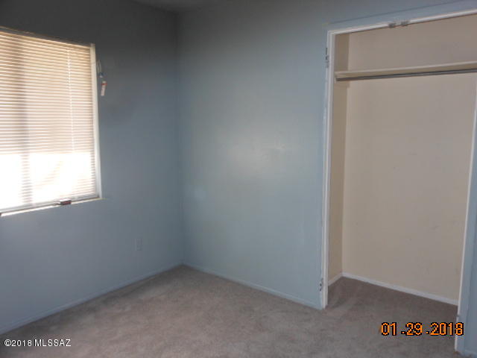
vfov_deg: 49.7
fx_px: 386
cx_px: 238
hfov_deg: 63.4
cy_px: 179
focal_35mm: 28
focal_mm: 5
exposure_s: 1/25
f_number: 3.7
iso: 200
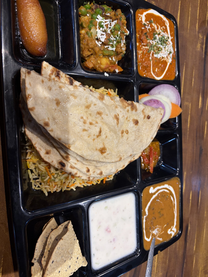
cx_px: 104
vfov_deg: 67.3
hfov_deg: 53.1
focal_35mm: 26
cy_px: 138
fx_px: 208
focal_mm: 5.96
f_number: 1.6
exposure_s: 1/50
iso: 125
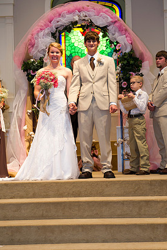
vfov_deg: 29.7
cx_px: 85
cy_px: 117
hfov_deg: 20.0
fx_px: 474
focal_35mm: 68
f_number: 5
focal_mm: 62
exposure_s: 1/160
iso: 1600
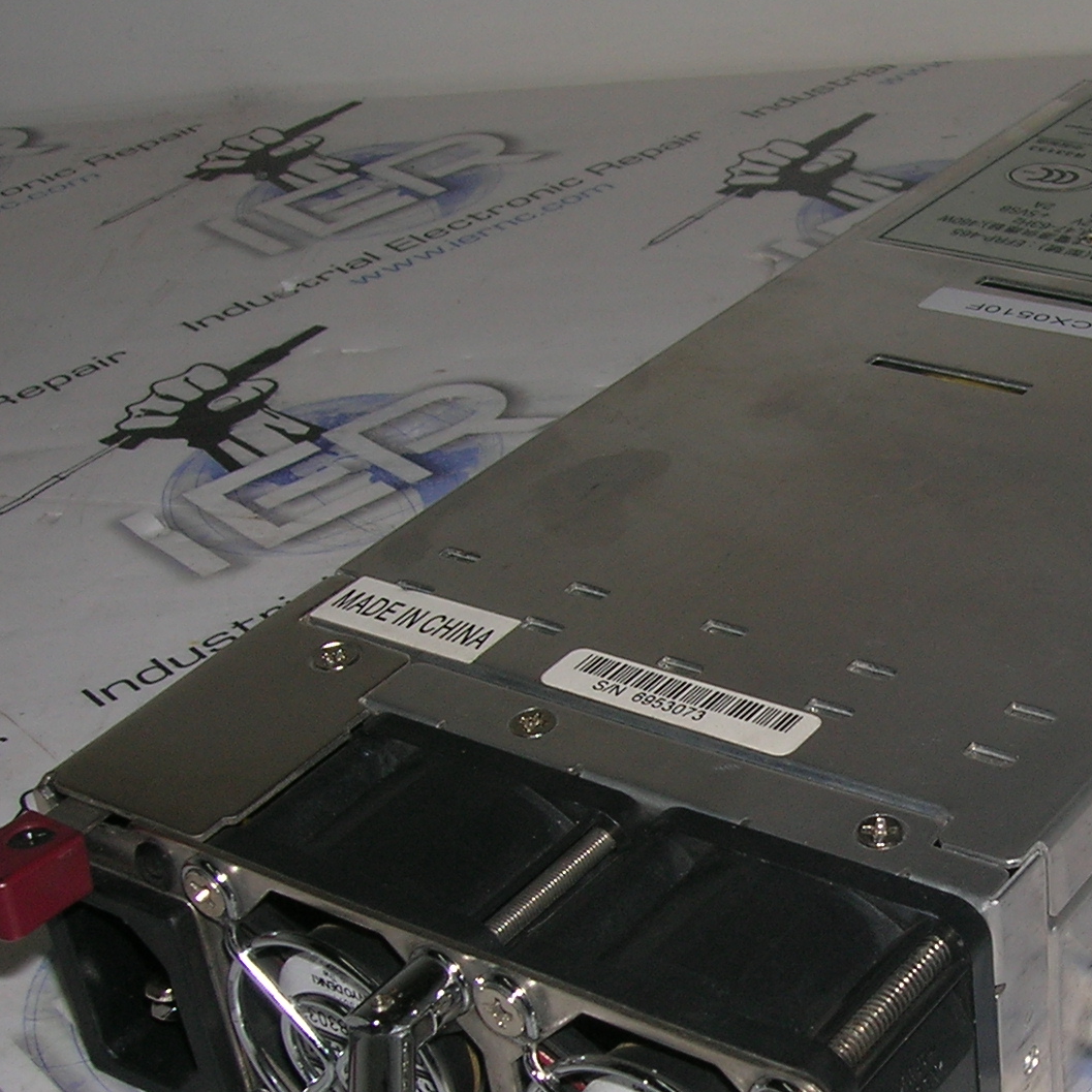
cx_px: 950
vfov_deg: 26.3
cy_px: 748
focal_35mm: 65
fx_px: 2320
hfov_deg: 25.8
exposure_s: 1/60.1
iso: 50
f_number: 4.9
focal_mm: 5.7
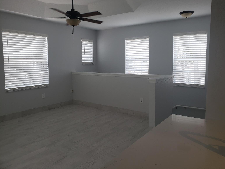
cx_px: 117
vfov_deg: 51.4
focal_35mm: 27
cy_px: 82
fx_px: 176
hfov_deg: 65.3
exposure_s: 1/120
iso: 80
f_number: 2.4
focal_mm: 4.3
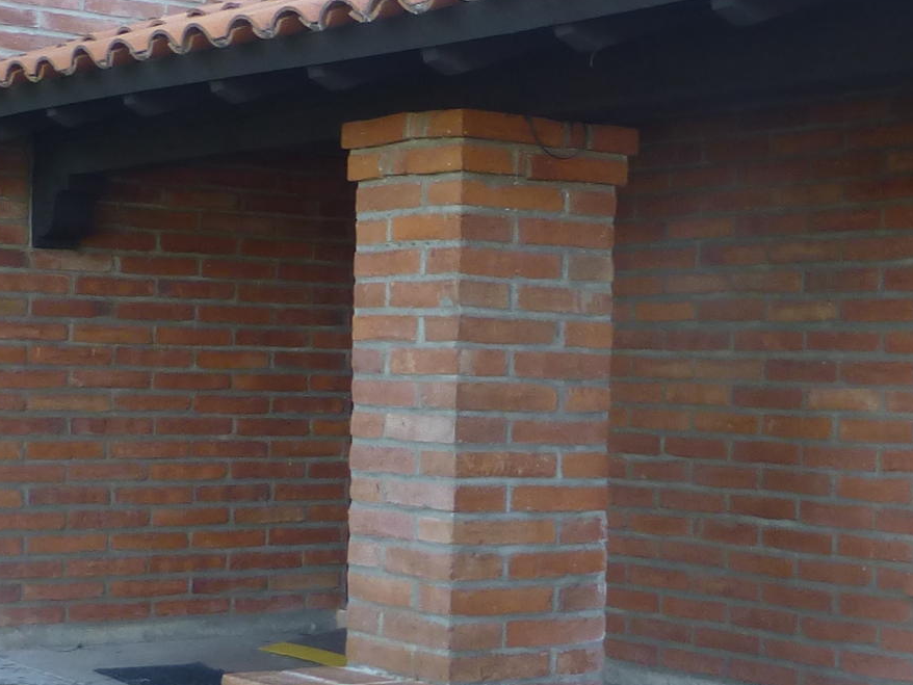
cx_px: 631
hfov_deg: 23.7
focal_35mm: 82
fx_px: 2163
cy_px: 348
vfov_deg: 18.0
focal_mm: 4.3
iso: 100
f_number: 3.3
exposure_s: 1/80
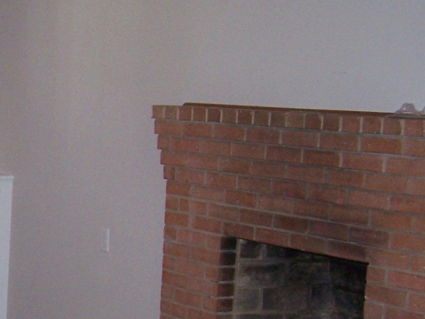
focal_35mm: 105
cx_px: -107
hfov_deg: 17.7
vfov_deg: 14.0
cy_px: 278
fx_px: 1289
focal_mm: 6.3
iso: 140
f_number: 2.8
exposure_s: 1/60
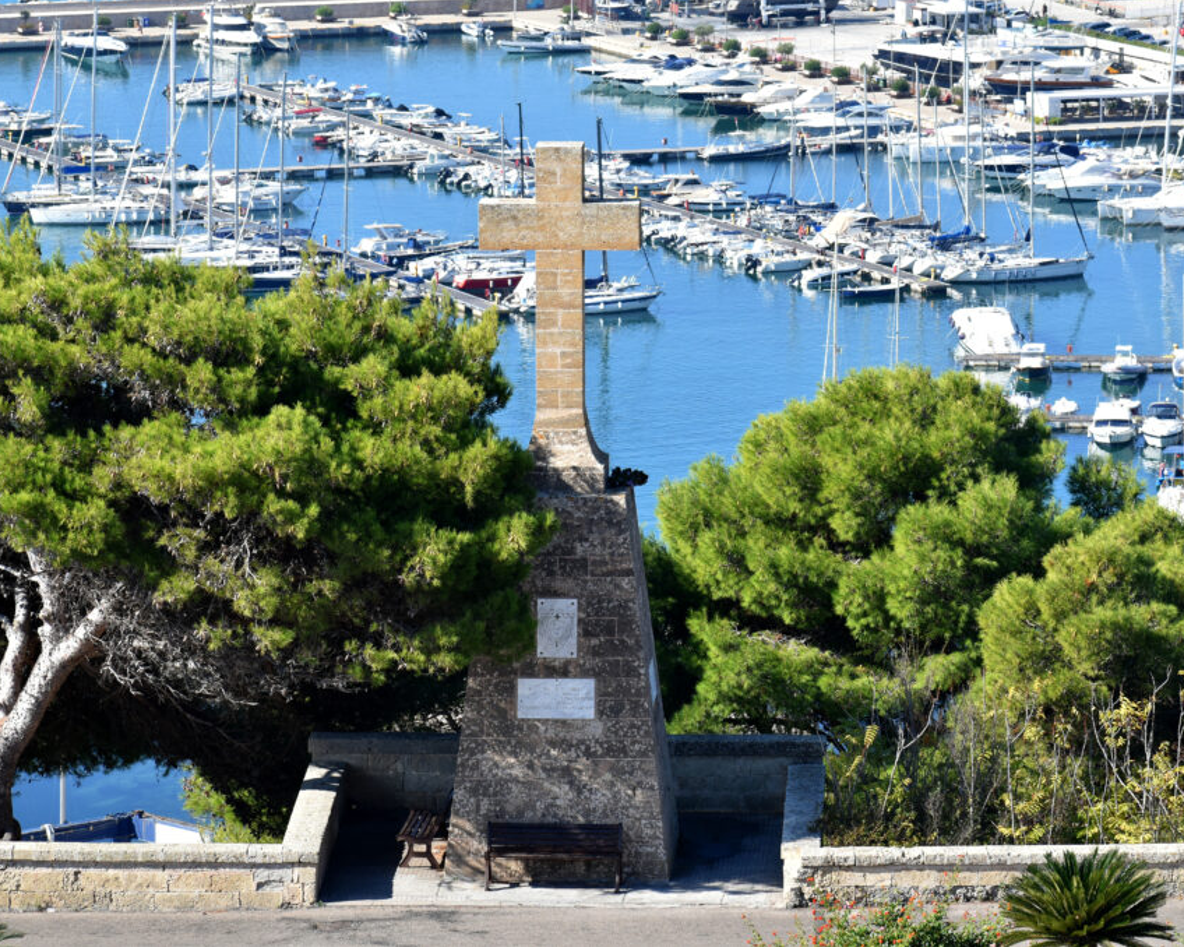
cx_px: 574
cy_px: 471
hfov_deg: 9.5
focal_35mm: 204
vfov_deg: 7.6
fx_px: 7147
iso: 200
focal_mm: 120
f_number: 9
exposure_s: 1/320
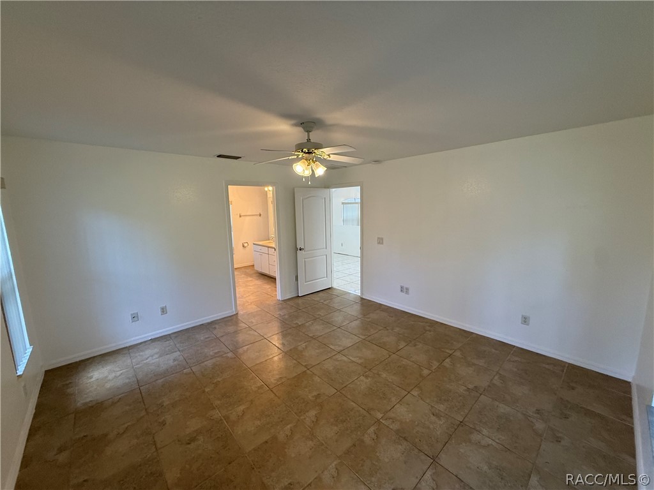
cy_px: 245
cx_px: 327
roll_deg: +0.7
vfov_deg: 85.7
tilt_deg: -8.5
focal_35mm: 14
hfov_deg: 102.1
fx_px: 265
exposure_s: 1/120
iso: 250
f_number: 2.2
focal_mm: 2.22
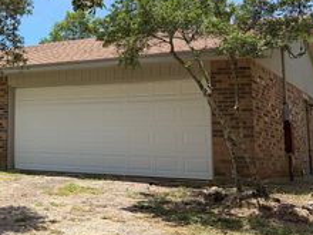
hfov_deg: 29.8
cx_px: -20
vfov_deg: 24.6
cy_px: 63
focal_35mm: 59
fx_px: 533
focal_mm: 5.96
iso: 50
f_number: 1.6
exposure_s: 1/1953
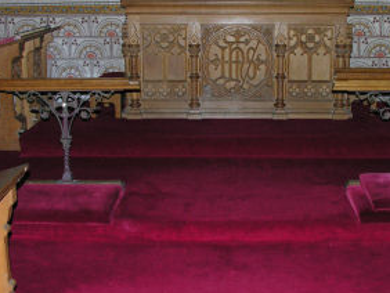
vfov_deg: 25.7
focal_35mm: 57
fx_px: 643
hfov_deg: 33.7
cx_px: 225
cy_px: 128
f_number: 2.8
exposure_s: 1/60.1
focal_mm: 8.9
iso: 191
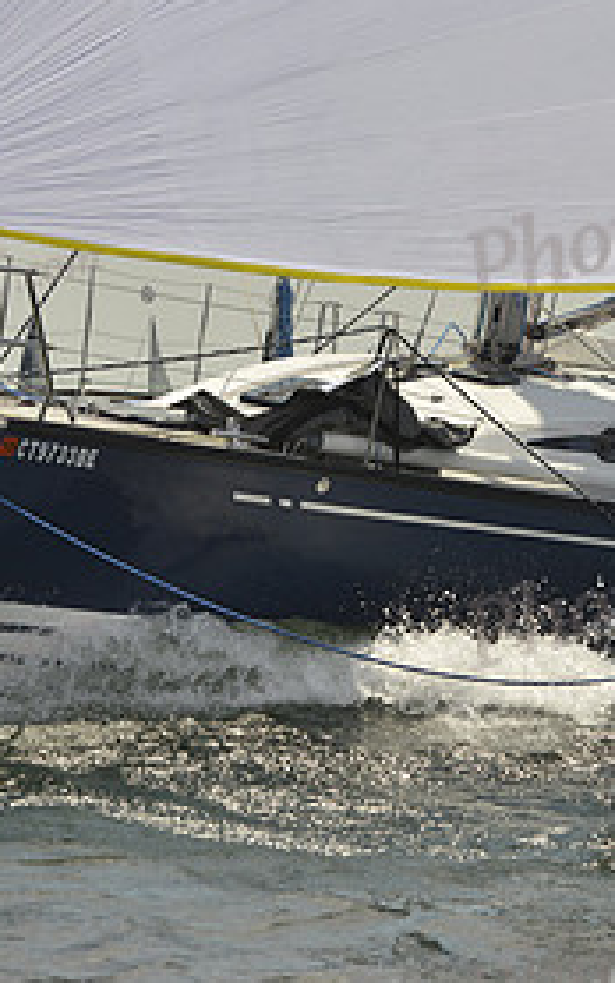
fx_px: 4849
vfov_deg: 11.6
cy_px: 444
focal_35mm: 181
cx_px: 286
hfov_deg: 7.3
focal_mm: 85
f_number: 8
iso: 200
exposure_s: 1/1250
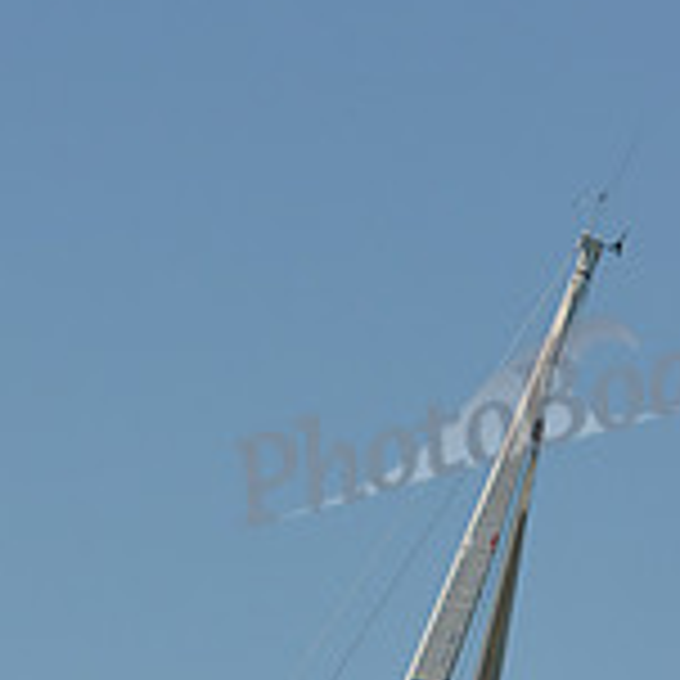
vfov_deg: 7.5
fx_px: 5067
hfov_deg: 7.6
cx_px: 2
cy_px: 1126
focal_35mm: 228
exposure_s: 1/800
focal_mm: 70
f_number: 7.1
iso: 400
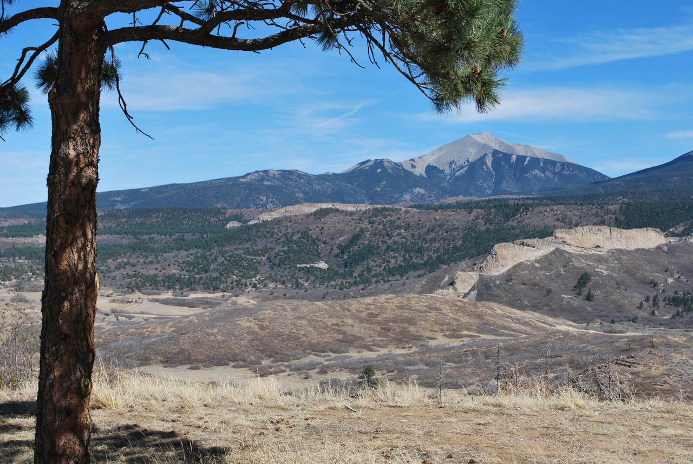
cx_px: 346
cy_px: 232
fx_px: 1012
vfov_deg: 25.8
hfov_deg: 37.8
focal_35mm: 52
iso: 100
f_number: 8
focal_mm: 35
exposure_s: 1/250
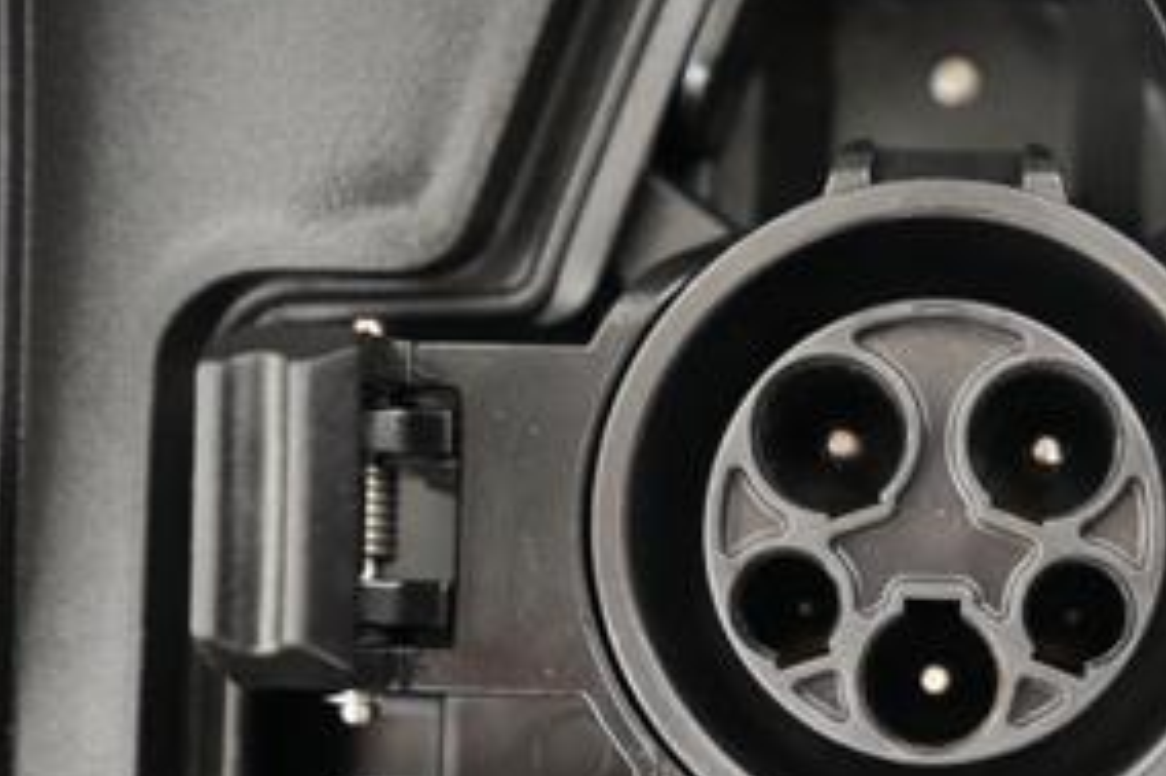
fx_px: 2039
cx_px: 944
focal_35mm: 63
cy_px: 690
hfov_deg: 31.1
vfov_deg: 21.1
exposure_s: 1/50
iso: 12800
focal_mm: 28
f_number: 2.8
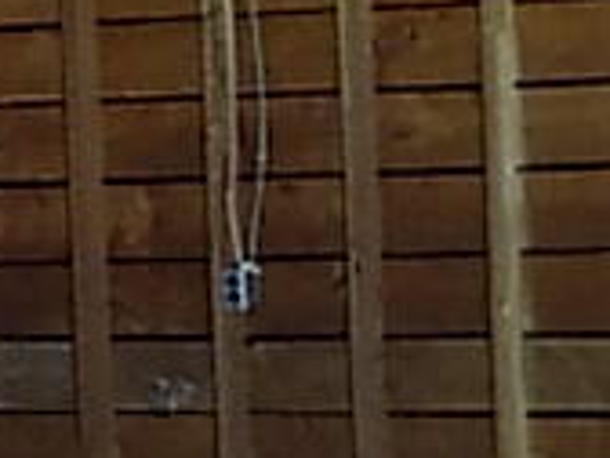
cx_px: 730
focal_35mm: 156
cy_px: 331
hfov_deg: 12.4
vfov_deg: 9.5
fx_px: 2749
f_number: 3.6
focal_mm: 7.3
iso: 400
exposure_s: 1/5
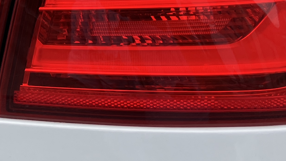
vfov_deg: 11.9
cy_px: -51
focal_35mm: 99
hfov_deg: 20.6
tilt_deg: -7.4
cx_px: -21
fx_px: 751
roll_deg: +0.9
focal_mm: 3.99
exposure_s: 1/736
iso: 32
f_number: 1.8
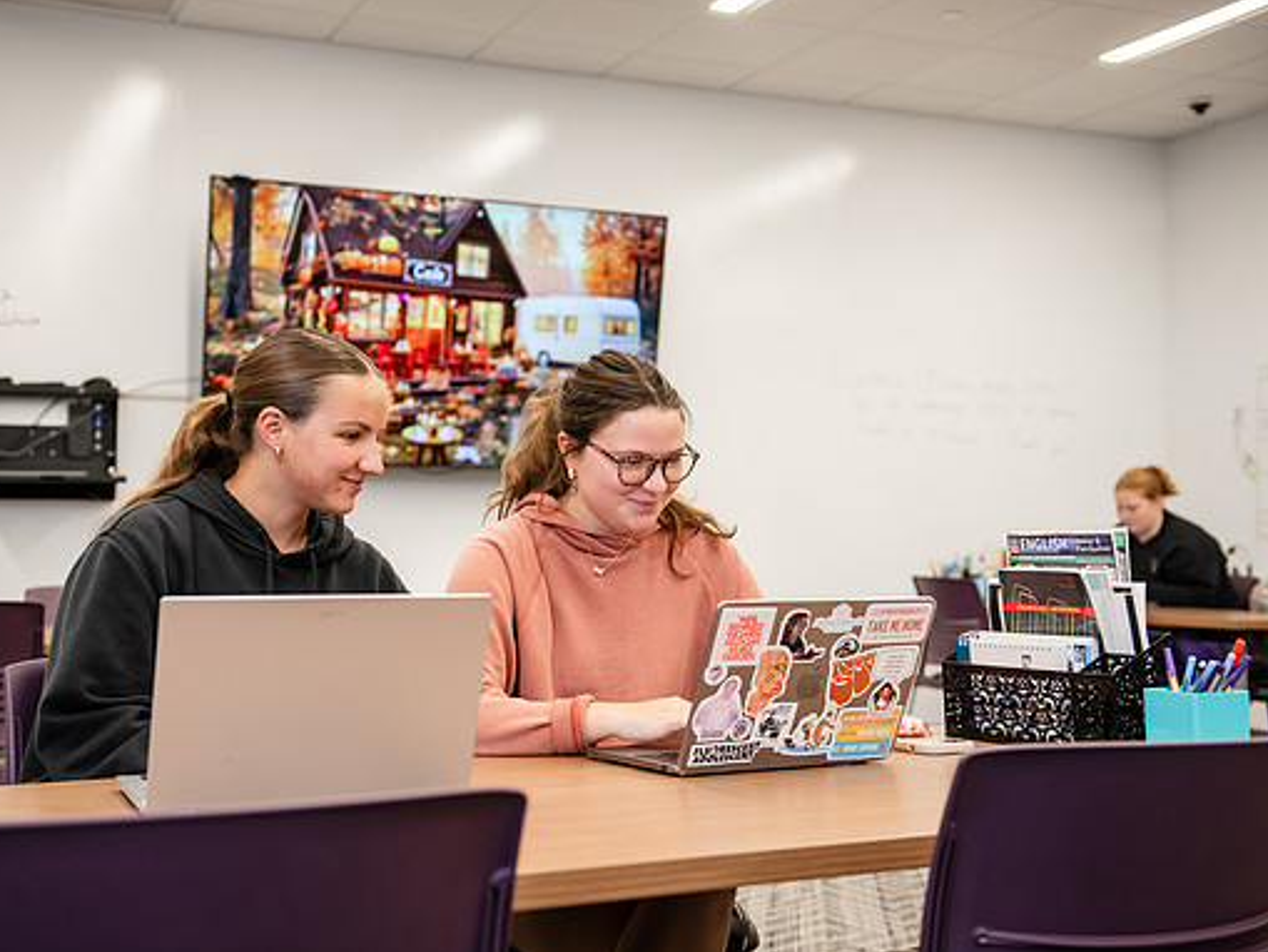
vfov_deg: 31.5
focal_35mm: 46
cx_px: 563
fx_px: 1685
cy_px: 472
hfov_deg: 41.2
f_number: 3.2
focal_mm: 42
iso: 1000
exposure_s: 1/200
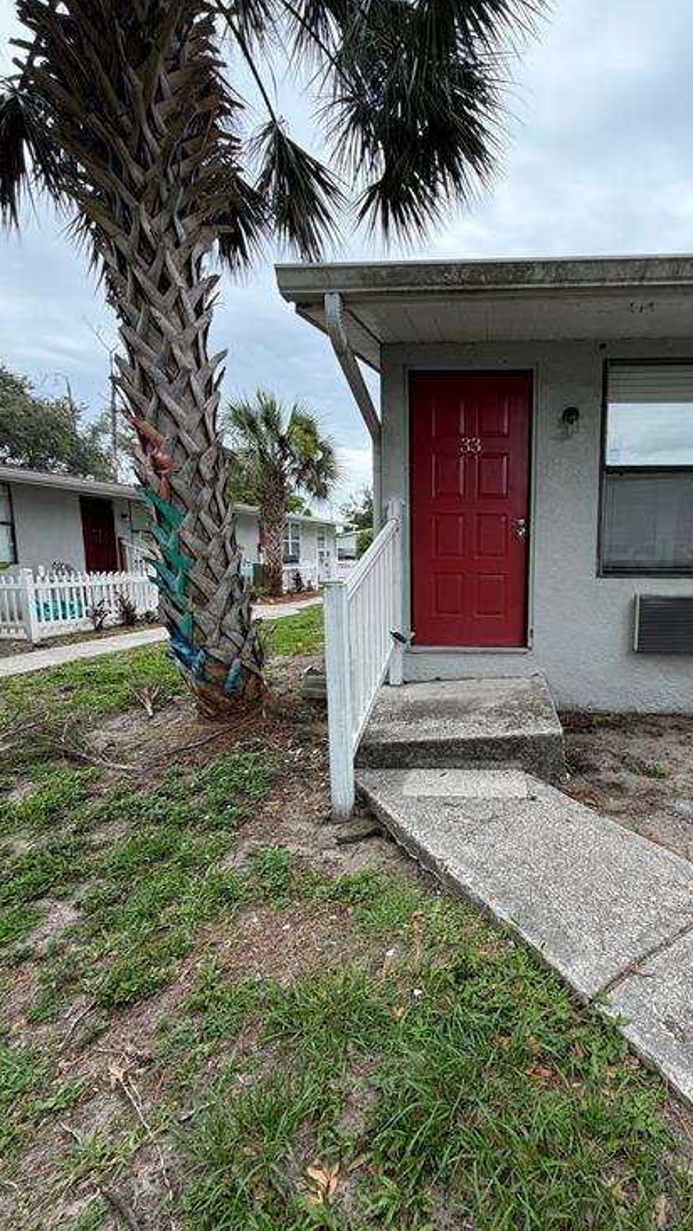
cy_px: 624
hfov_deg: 65.1
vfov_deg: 99.4
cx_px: 469
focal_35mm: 16
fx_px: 522
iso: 40
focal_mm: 2.22
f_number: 2.2
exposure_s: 1/506
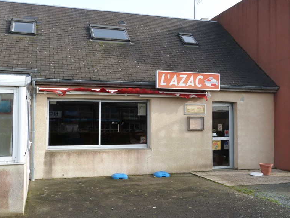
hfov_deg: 46.8
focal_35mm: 40
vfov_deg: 36.0
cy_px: 106
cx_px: 142
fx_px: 335
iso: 100
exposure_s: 1/200
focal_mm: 6.8
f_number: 5
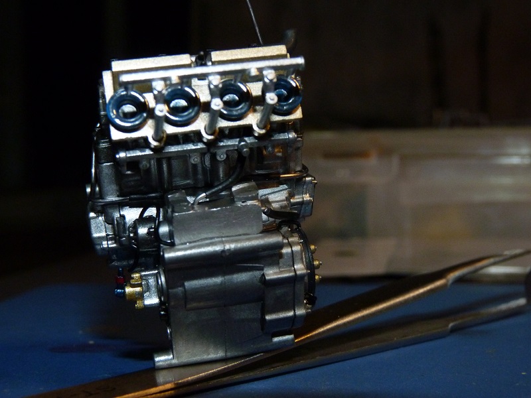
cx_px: 266
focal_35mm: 53
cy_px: 199
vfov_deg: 27.5
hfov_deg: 36.2
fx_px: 813
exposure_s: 1/60
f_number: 4
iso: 400
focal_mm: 9.5
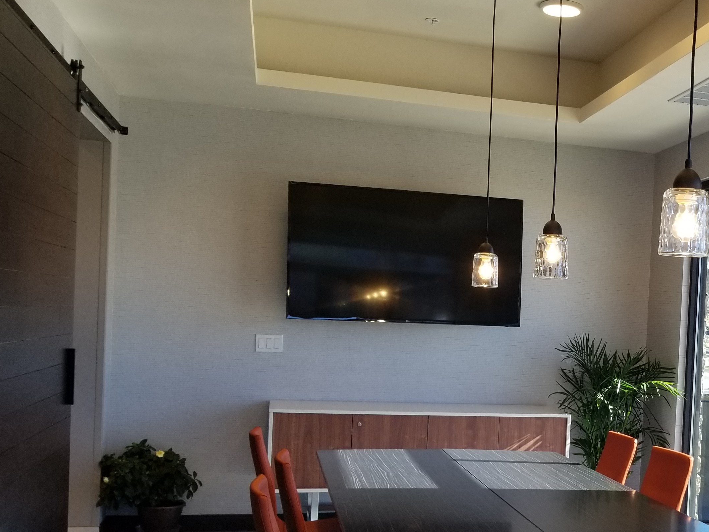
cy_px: 378
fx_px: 1004
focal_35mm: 49
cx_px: 650
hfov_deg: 36.3
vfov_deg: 29.4
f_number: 1.7
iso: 50
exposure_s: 1/156
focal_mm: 4.25
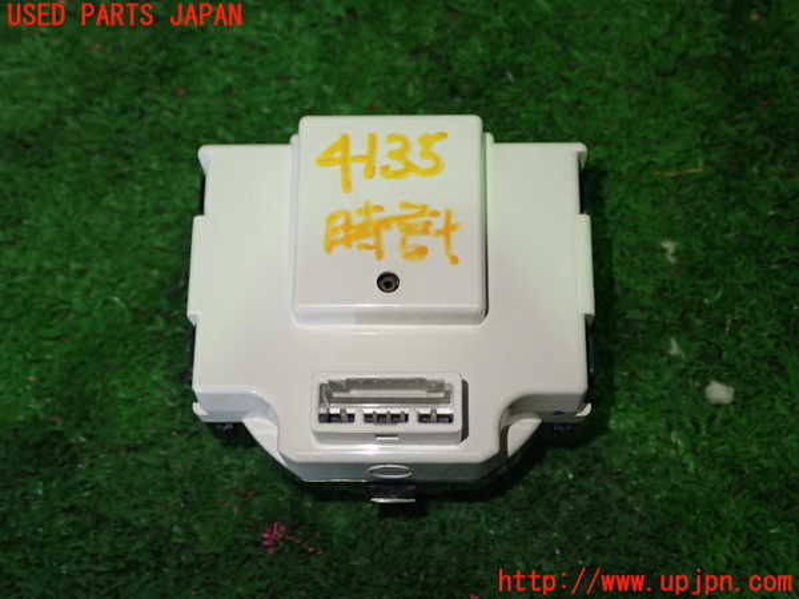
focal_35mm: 50
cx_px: 400
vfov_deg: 29.1
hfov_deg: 38.2
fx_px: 1154
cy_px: 300
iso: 250
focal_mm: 9.01
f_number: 3.2
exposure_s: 1/50
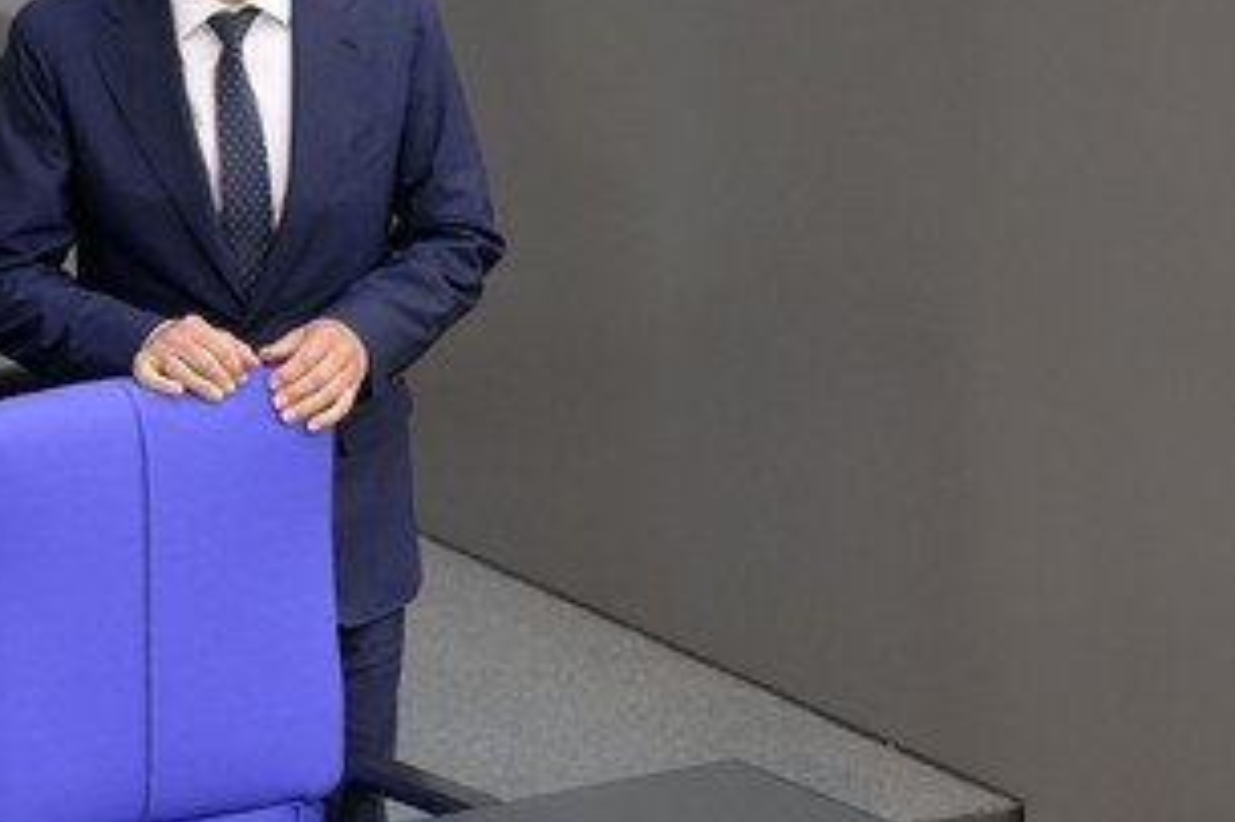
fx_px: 13166
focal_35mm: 384
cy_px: 263
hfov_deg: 5.4
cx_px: 330
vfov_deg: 3.6
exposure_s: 1/250
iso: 8000
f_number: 5.6
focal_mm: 260
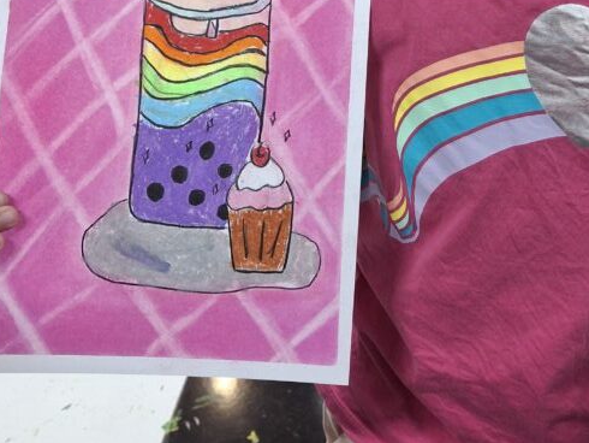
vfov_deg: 26.3
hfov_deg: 37.3
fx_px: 868
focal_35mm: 51
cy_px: -51
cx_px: 350
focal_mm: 4.69
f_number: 1.8
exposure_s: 1/100
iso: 125
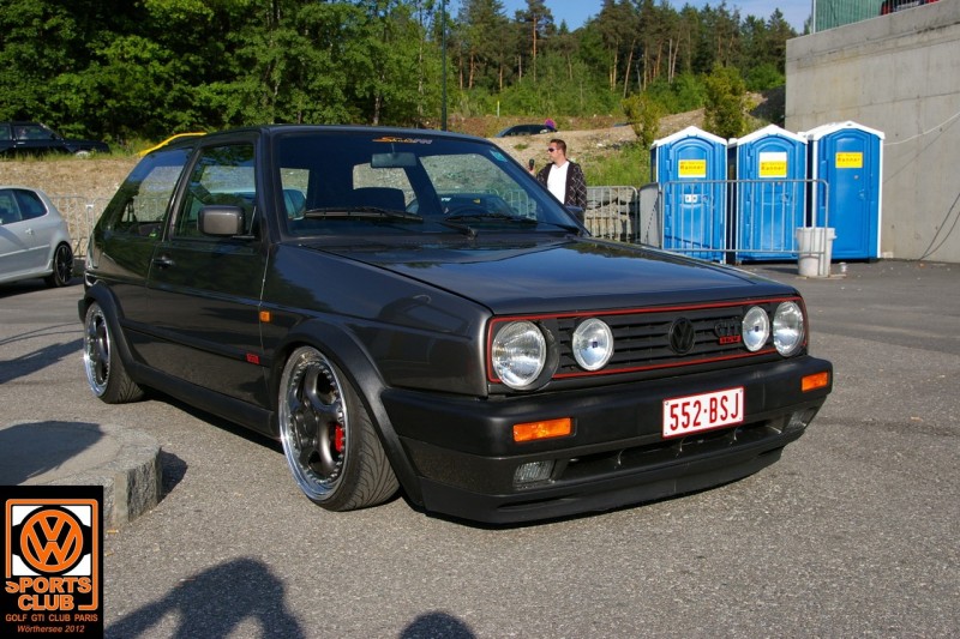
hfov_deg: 53.1
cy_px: 320
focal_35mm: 36
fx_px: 960
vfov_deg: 36.9
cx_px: 480
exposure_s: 1/350
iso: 200
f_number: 8
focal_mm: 24
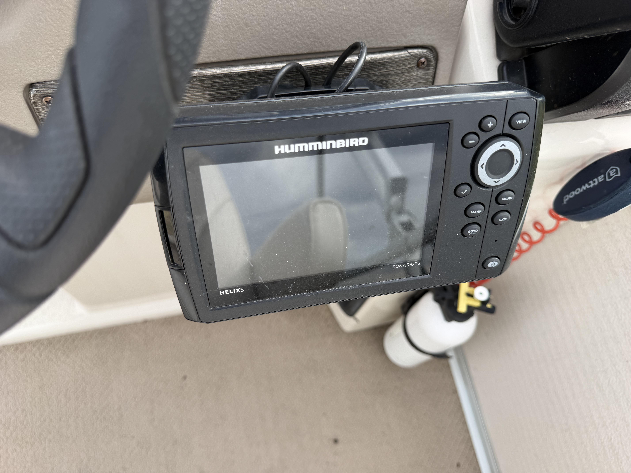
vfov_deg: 56.8
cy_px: 236
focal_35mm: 24
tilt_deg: -68.5
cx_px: 316
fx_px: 437
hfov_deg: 71.6
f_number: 1.78
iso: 80
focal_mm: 6.76
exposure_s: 1/708
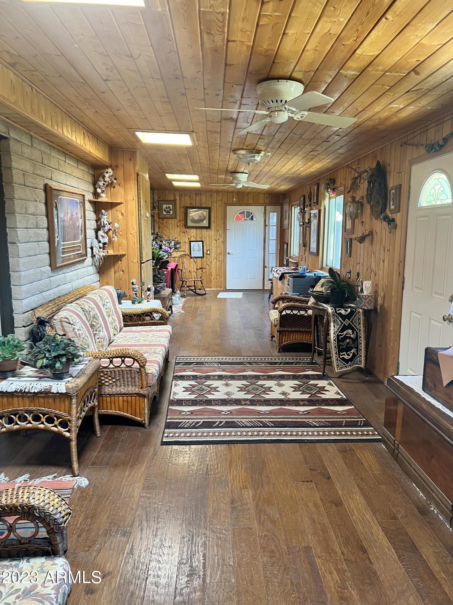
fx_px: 454
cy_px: 302
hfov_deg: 53.1
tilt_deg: -9.6
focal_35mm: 26
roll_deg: +0.2
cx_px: 226
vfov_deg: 67.3
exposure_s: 1/76
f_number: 1.5
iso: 125
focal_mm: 5.7
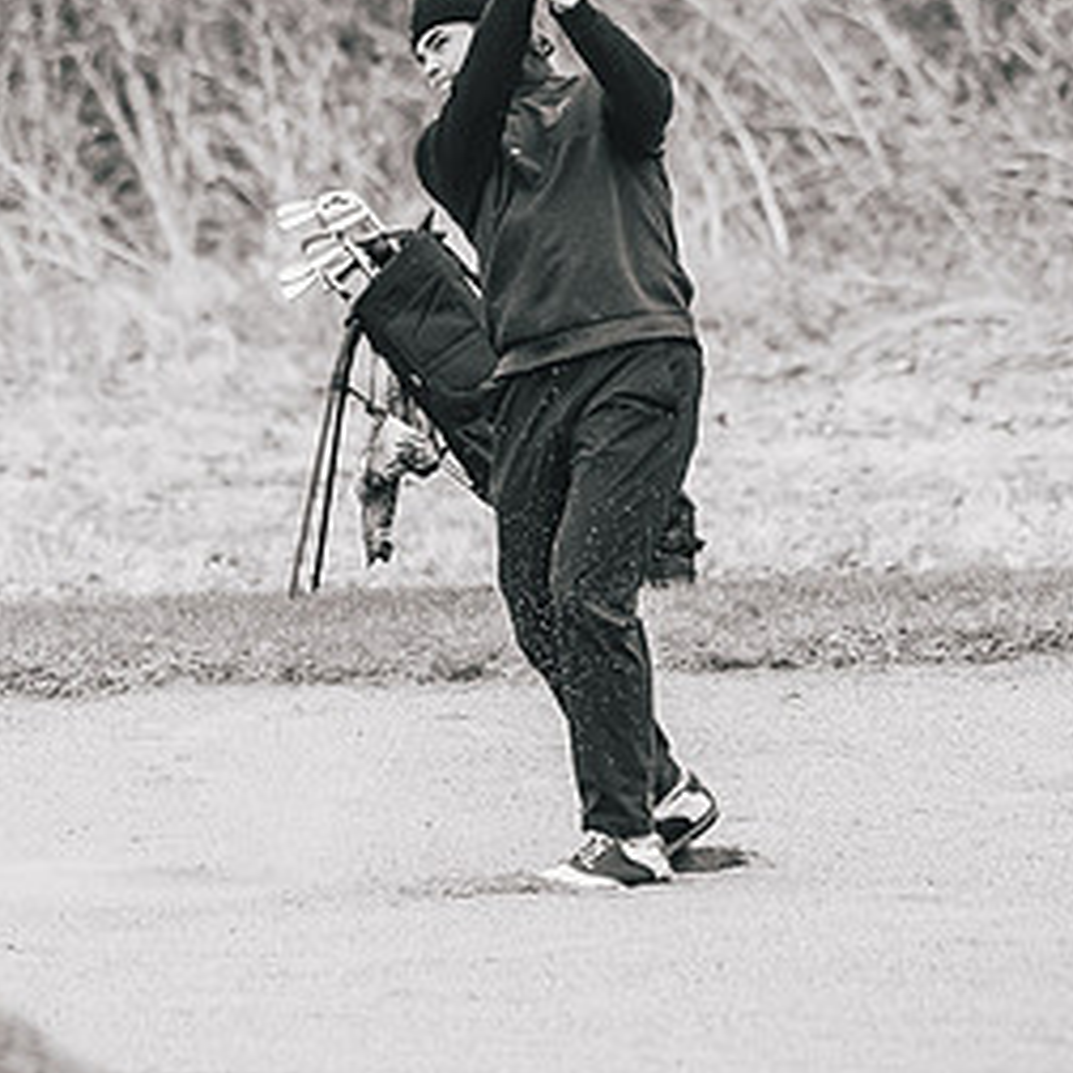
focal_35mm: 457
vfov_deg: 3.8
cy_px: 375
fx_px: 16027
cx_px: 488
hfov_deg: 3.8
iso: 640
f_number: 2.8
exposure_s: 1/3200
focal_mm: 150
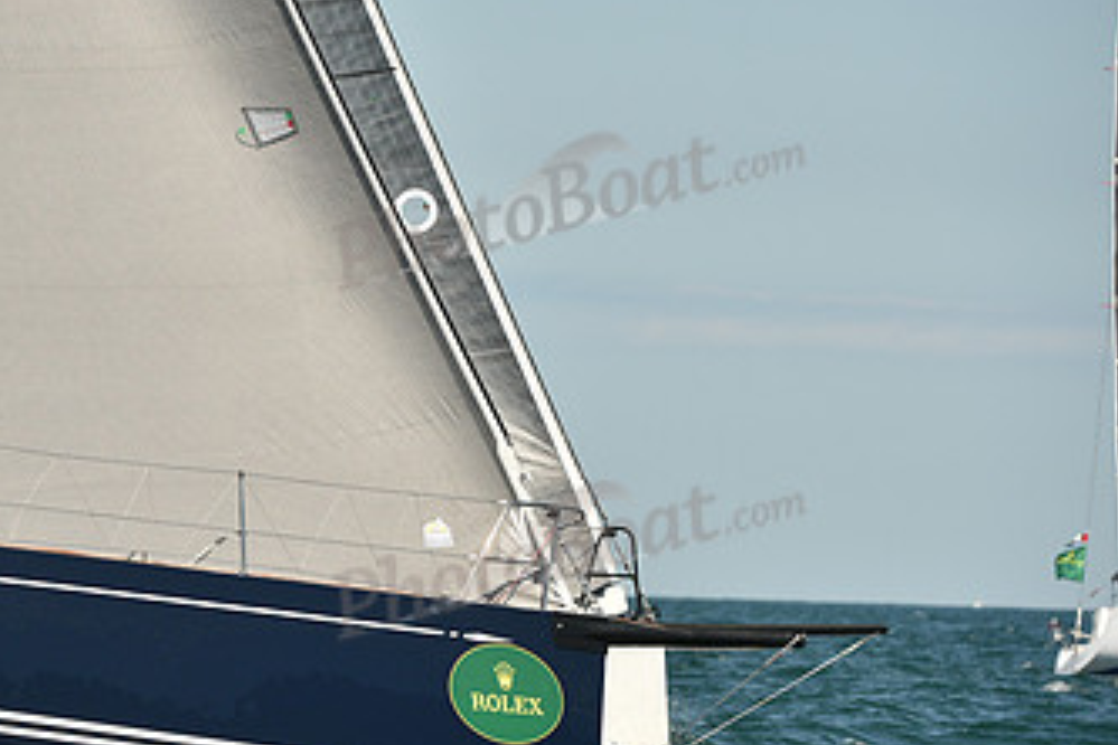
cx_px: 161
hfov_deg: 4.5
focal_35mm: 453
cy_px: 425
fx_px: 14067
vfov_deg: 3.0
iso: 250
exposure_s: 1/1250
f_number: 6.3
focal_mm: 260
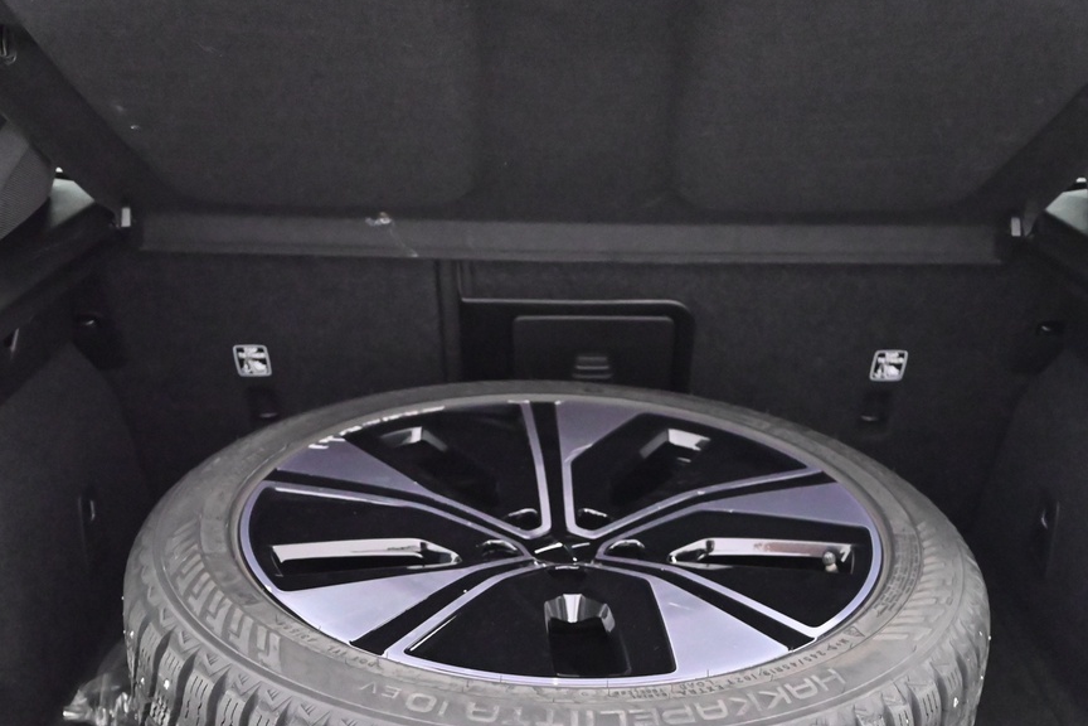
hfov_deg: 43.6
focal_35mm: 45
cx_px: 577
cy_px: 645
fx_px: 1360
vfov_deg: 28.8
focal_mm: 24
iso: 10000
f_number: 4
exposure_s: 1/60
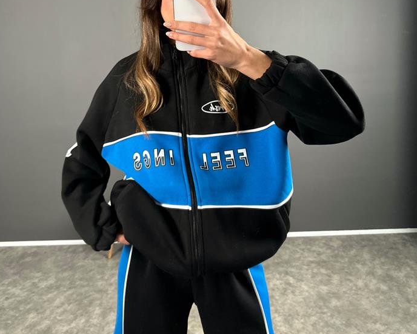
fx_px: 395
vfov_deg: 44.9
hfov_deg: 55.6
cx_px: 208
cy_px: 102
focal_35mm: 32
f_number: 1.78
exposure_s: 1/121
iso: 200
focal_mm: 6.86
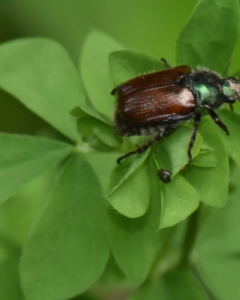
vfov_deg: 2.0
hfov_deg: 1.6
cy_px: 178
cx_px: 192
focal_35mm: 973
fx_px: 8649
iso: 2000
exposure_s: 1/200
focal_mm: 300
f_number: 20
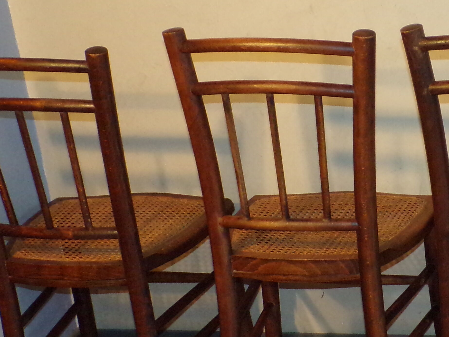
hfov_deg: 23.3
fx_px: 1038
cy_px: 231
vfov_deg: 18.4
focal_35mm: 80
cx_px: 456
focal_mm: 5.8
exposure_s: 1/34
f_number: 3.2
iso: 389
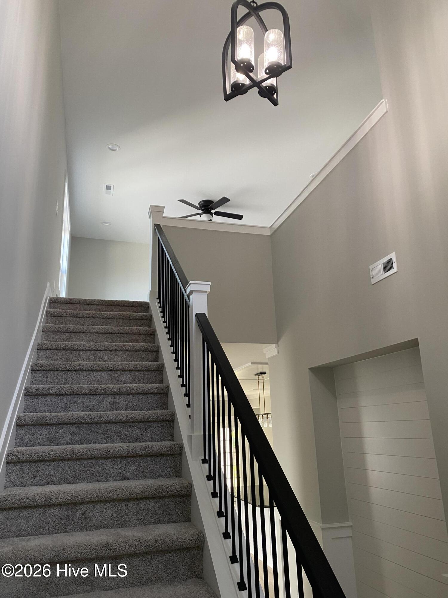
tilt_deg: +15.6
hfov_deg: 53.1
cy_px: 299
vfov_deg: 67.3
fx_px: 449
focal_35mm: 26
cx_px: 224
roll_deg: +2.2
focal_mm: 4.25
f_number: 1.8
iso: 125
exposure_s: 1/60
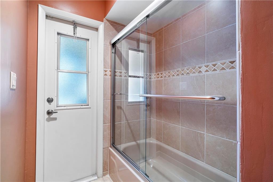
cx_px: 136
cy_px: 91
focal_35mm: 16
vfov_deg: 72.0
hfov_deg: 95.0
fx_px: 125
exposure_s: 1
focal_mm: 11
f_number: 11
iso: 160
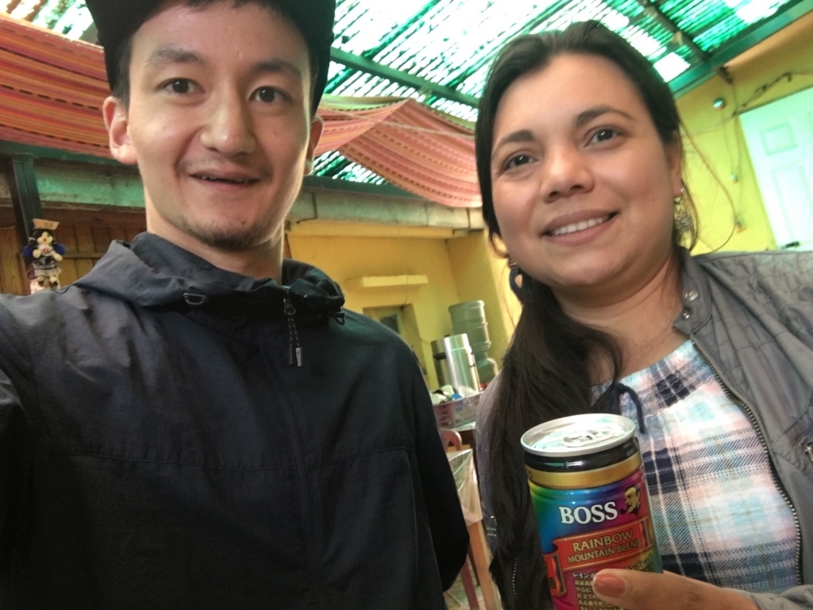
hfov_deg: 58.4
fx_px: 728
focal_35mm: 31
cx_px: 406
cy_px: 305
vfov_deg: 45.4
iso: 64
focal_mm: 2.65
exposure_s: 1/15
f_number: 2.2
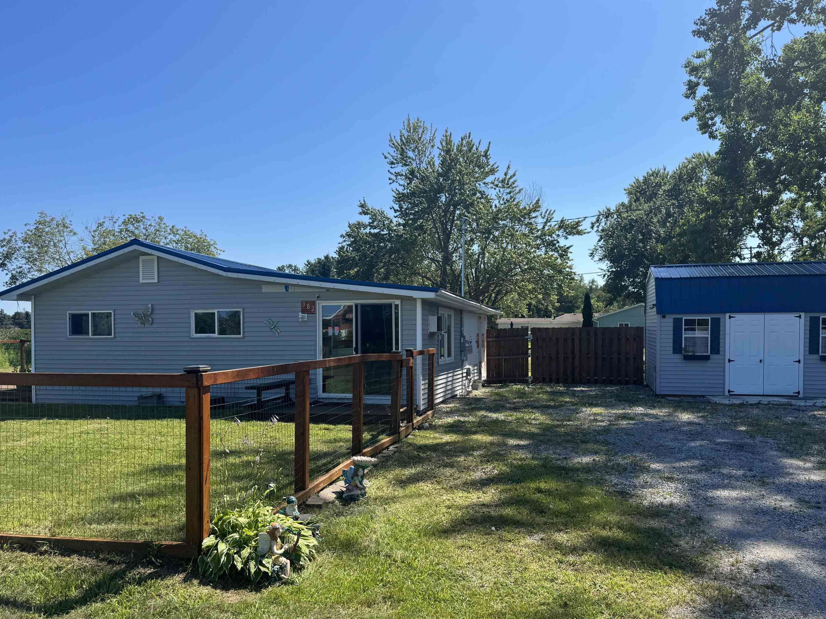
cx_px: 425
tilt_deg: -2.0
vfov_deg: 51.3
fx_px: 644
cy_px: 340
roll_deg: +0.1
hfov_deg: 65.3
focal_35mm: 27
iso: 80
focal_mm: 6.76
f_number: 1.78
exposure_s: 1/4310
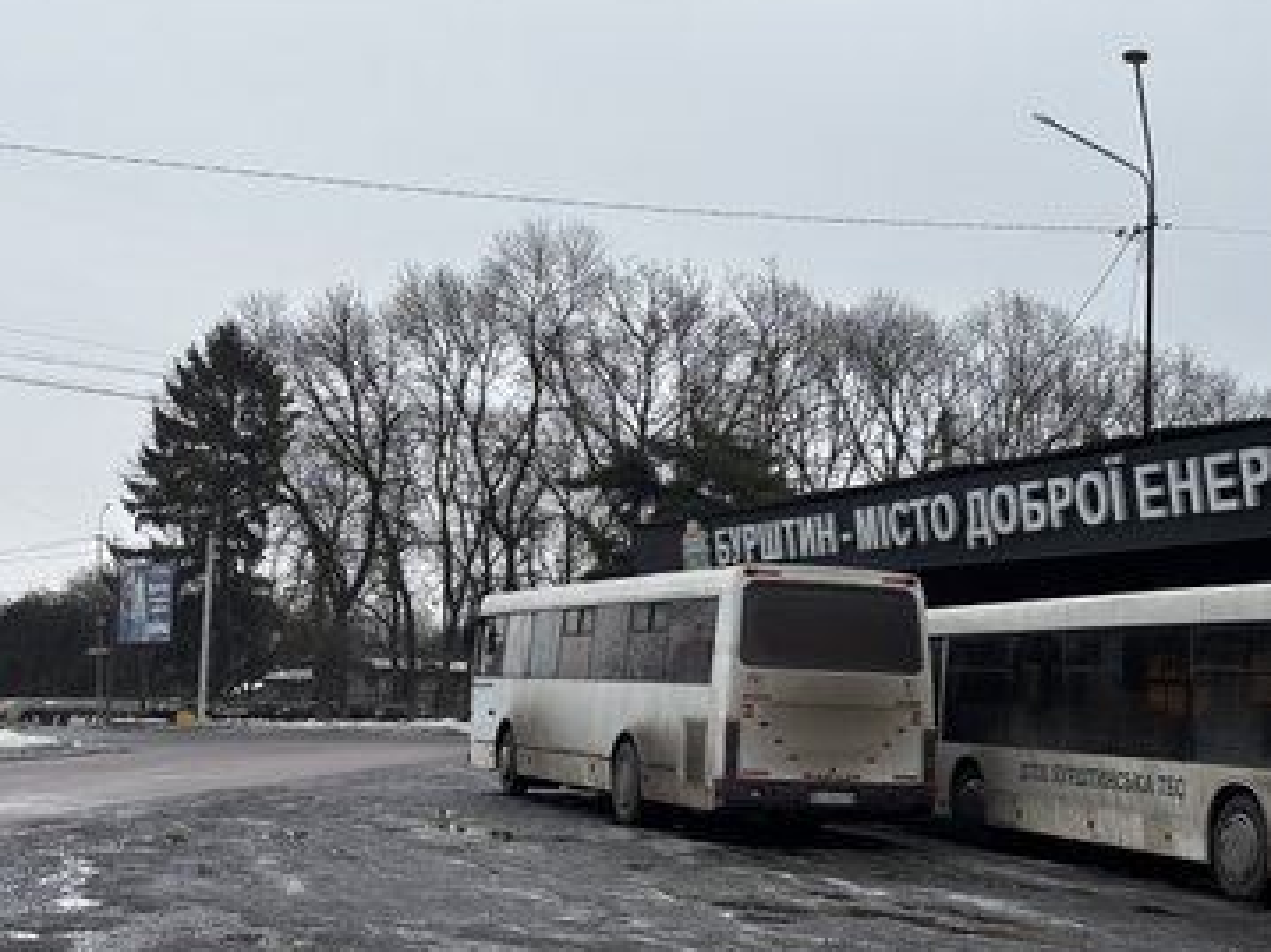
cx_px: 673
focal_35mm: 58
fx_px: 2129
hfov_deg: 33.2
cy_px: 506
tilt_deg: +4.7
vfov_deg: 25.2
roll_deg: -2.7
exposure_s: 1/736
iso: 32
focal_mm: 5.96
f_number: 1.6
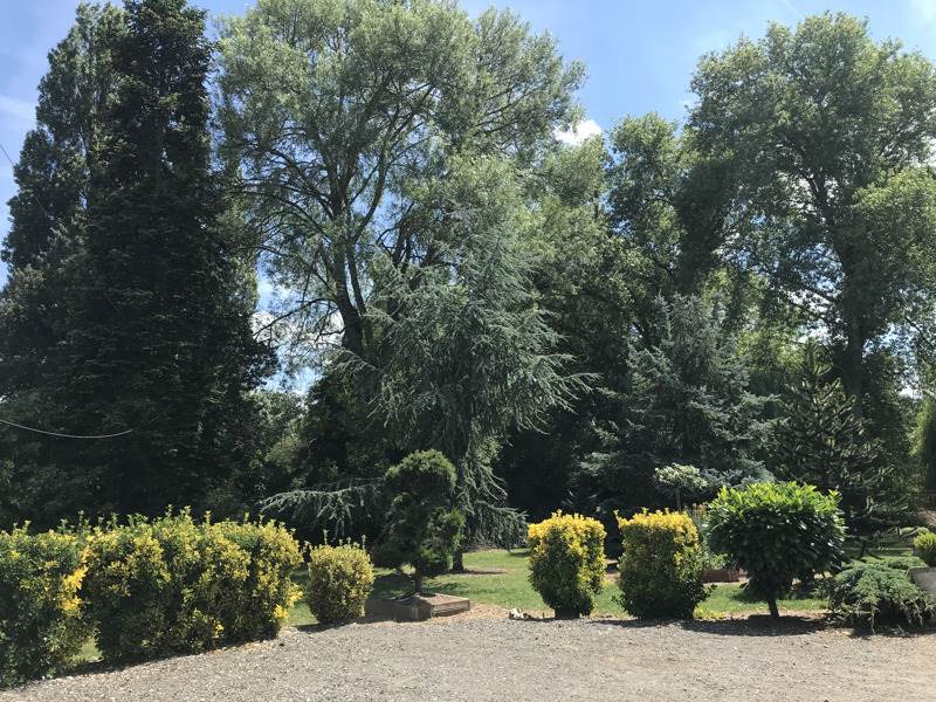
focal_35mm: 28
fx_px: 757
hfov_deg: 63.4
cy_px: 351
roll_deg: +1.0
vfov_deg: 49.7
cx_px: 468
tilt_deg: +11.1
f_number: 1.8
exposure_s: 1/1198
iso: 20
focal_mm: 3.99
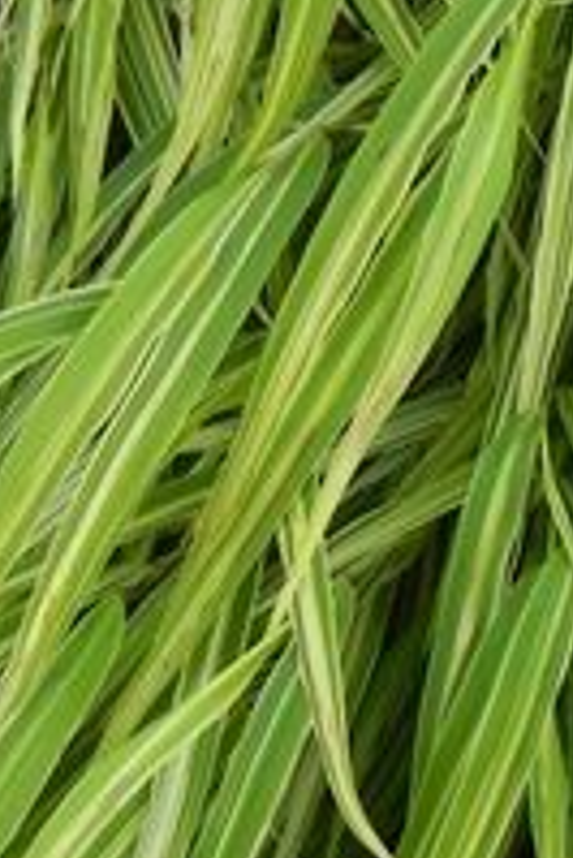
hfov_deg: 10.9
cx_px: 866
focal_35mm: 121
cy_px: 1134
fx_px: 2884
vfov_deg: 16.0
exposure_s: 1/30
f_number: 3.2
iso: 160
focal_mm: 5.2
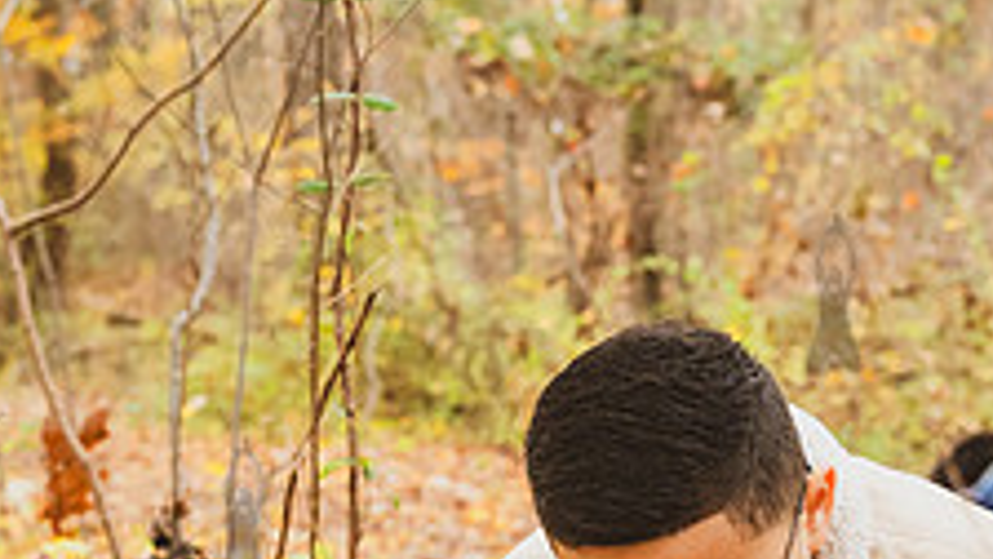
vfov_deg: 11.1
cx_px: 715
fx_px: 2817
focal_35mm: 107
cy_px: 688
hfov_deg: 19.9
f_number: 4
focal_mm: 35
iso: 4000
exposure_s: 1/200
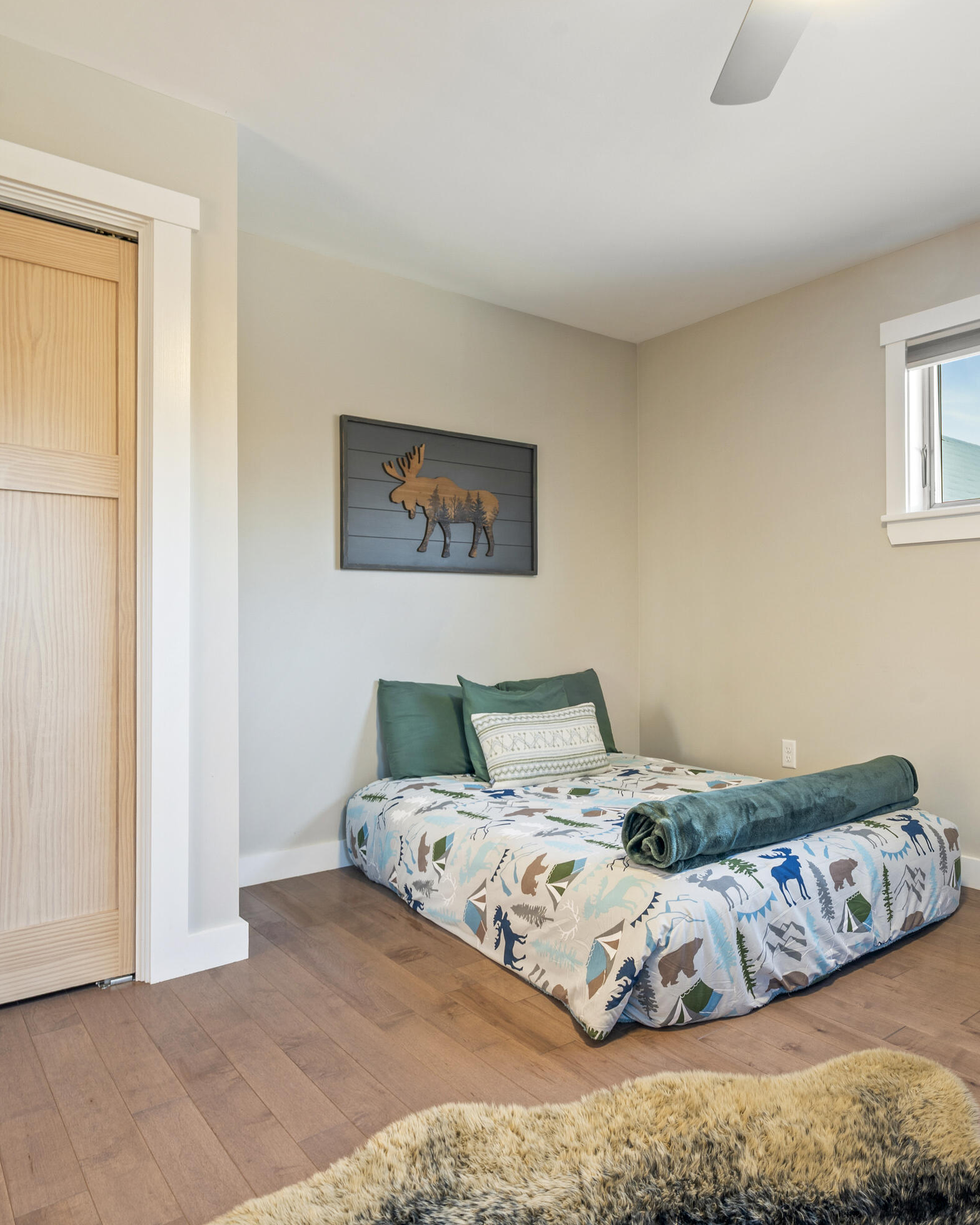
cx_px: 687
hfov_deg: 58.8
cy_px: 617
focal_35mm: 23
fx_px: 834
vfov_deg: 72.6
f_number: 9
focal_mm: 16
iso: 50
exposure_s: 10
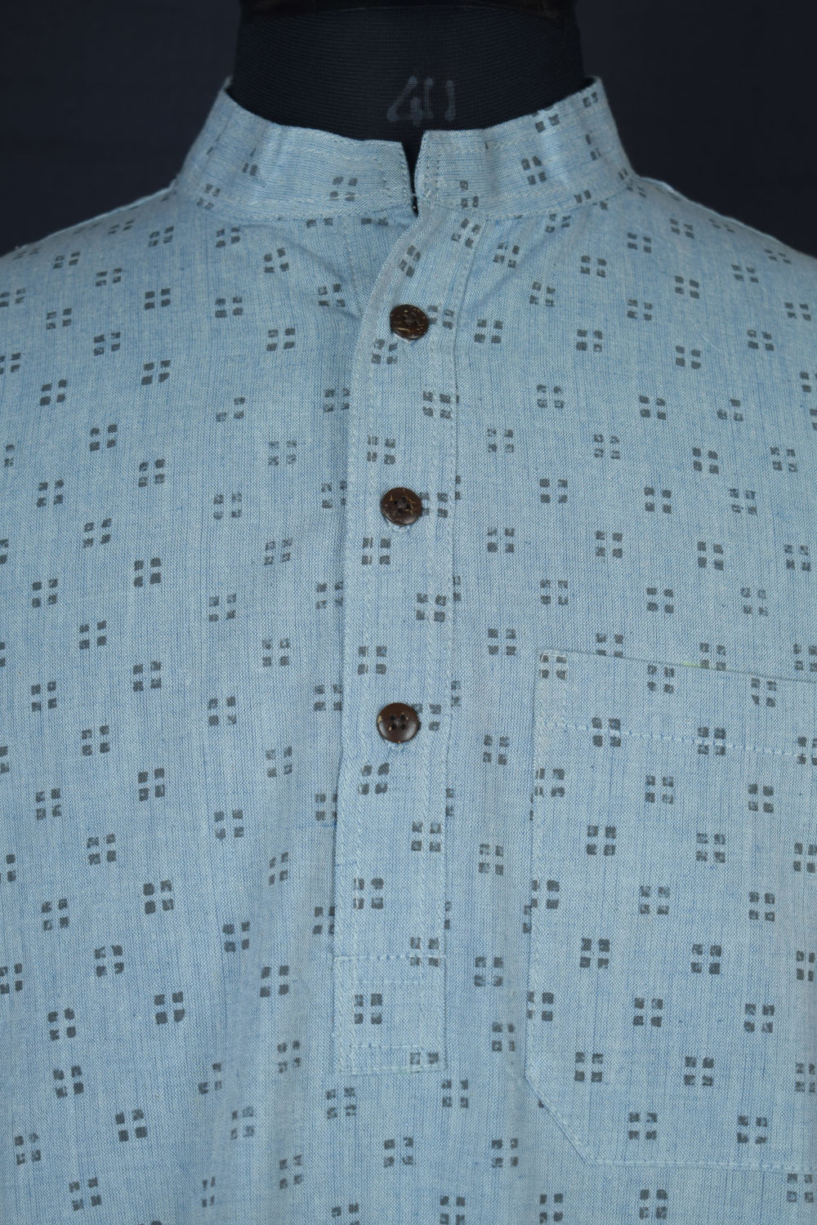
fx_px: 2042
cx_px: 408
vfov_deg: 33.4
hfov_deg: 22.6
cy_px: 612
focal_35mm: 60
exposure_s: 1/30
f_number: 4.8
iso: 100
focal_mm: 40
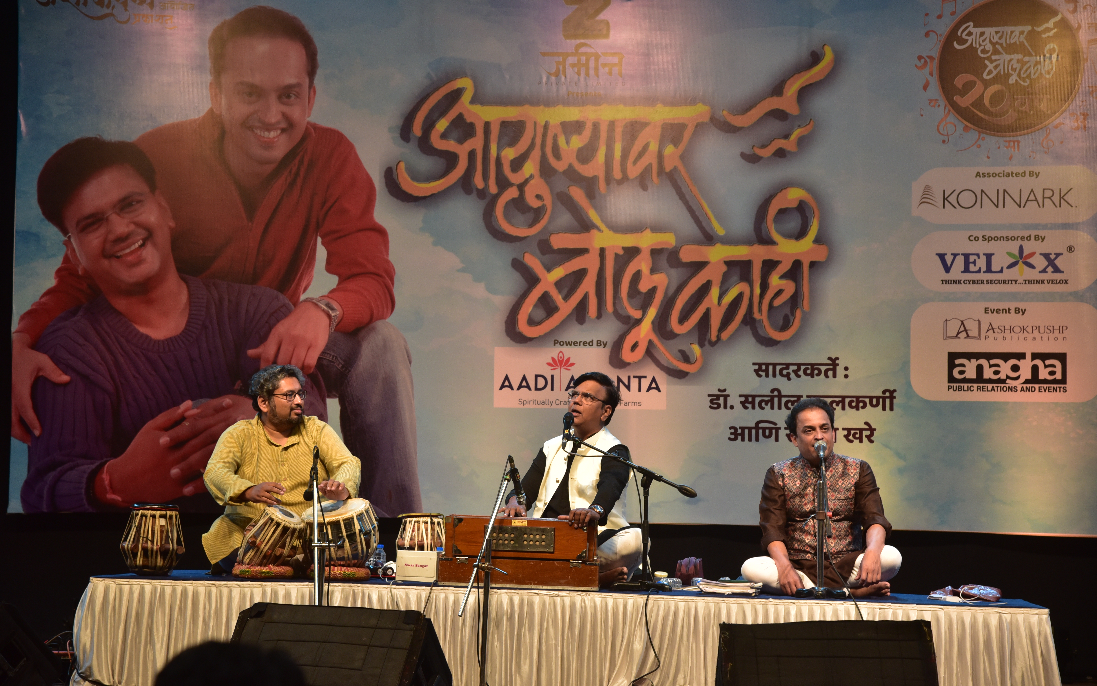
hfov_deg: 25.8
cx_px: 548
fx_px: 2392
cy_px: 337
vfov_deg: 16.3
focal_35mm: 80
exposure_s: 1/200
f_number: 6.3
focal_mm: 78
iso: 1250
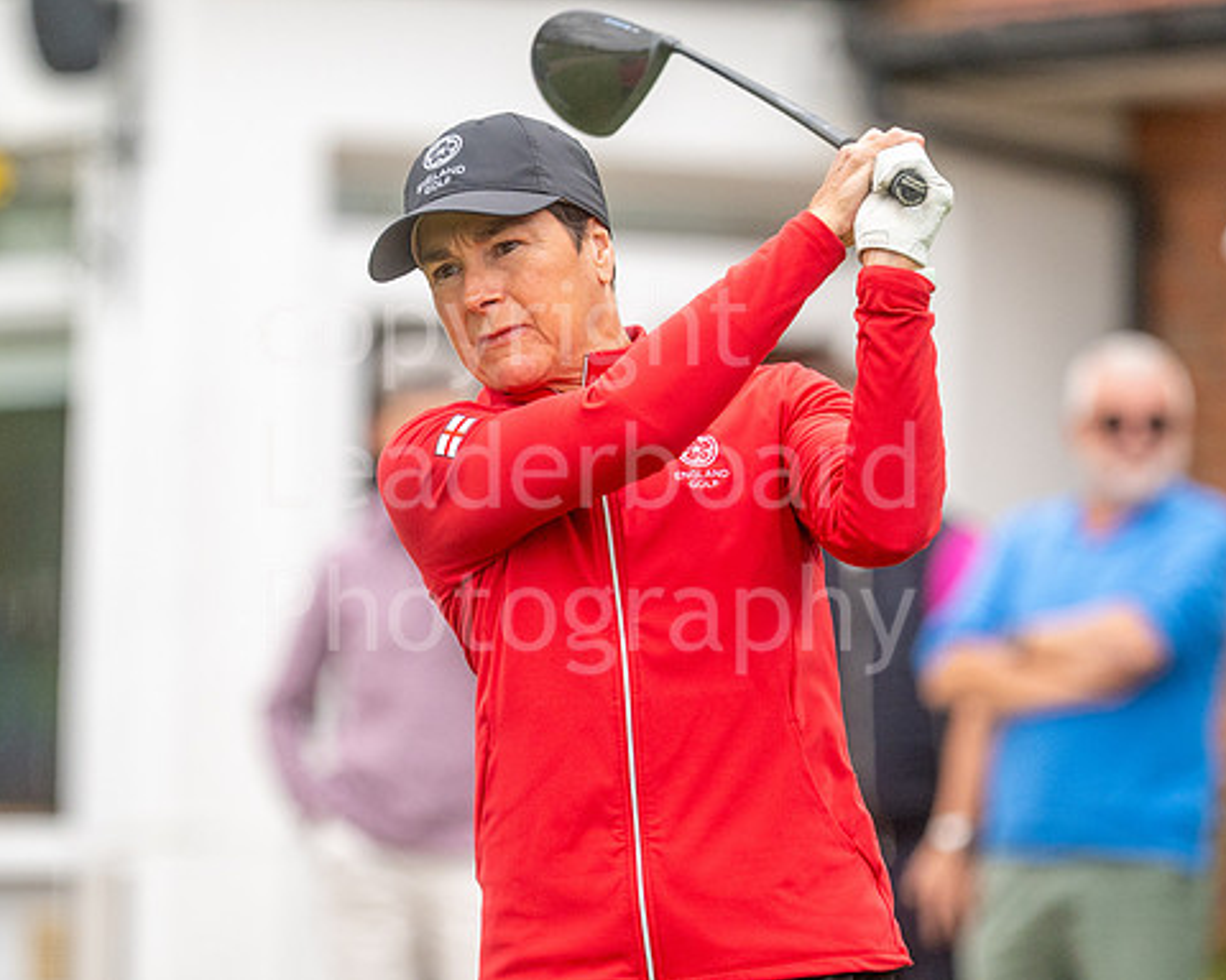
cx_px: 415
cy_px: 528
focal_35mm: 640
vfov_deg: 2.4
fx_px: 23222
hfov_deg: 3.0
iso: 400
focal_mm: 300
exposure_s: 1/1600
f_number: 4.5
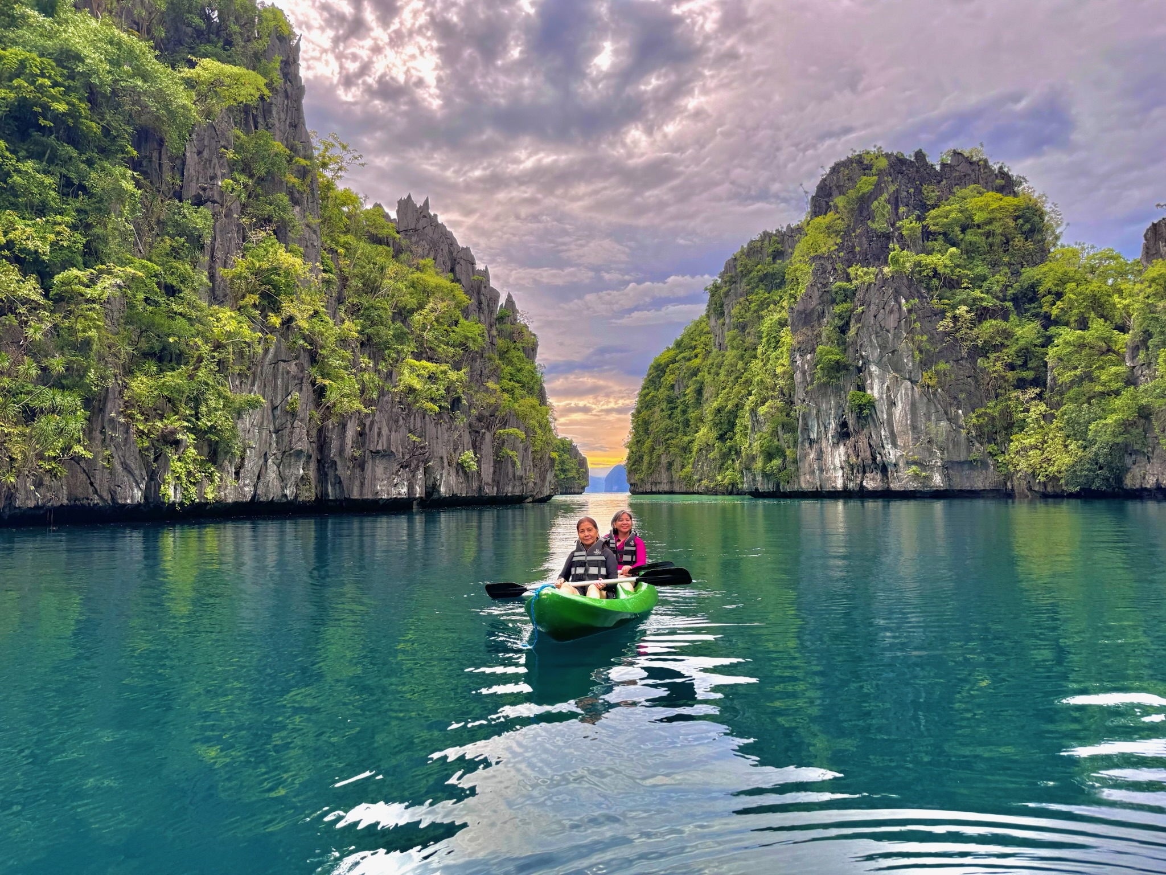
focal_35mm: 24
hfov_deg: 71.6
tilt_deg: +3.6
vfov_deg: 56.8
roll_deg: +0.1
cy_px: 438
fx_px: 808
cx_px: 583
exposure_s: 1/275
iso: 80
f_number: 1.78
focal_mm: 6.76
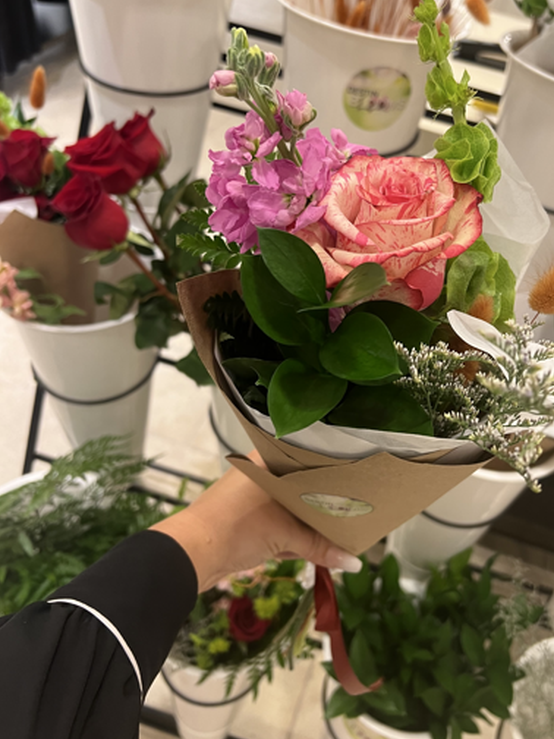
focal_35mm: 33
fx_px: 704
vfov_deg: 55.0
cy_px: 302
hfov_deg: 42.6
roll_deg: -12.0
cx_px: 349
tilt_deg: -37.1
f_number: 1.5
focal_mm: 5.7
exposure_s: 1/60
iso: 160
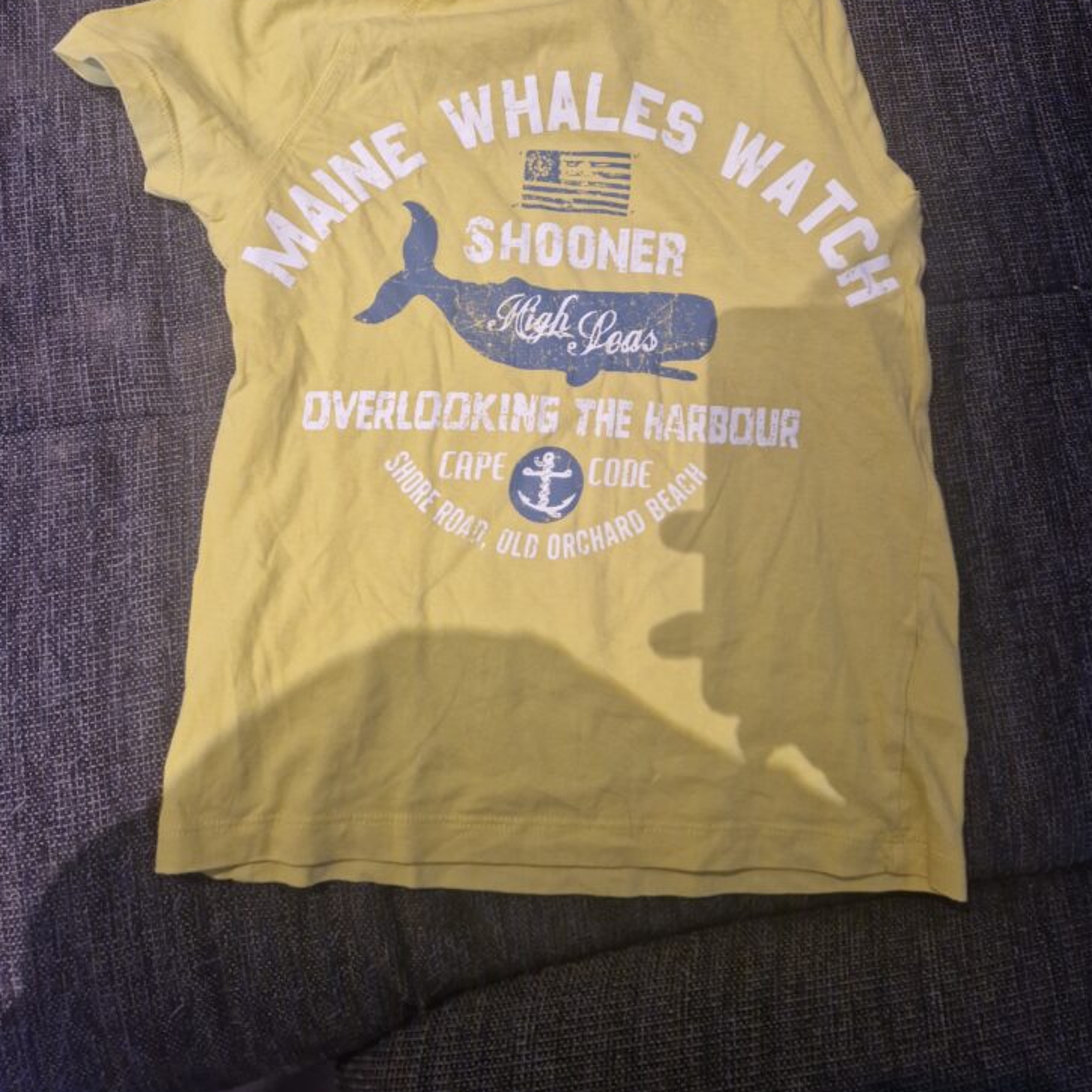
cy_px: 373
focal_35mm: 28
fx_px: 999
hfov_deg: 57.3
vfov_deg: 56.2
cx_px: 554
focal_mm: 5.4
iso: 64
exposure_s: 1/100
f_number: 1.8
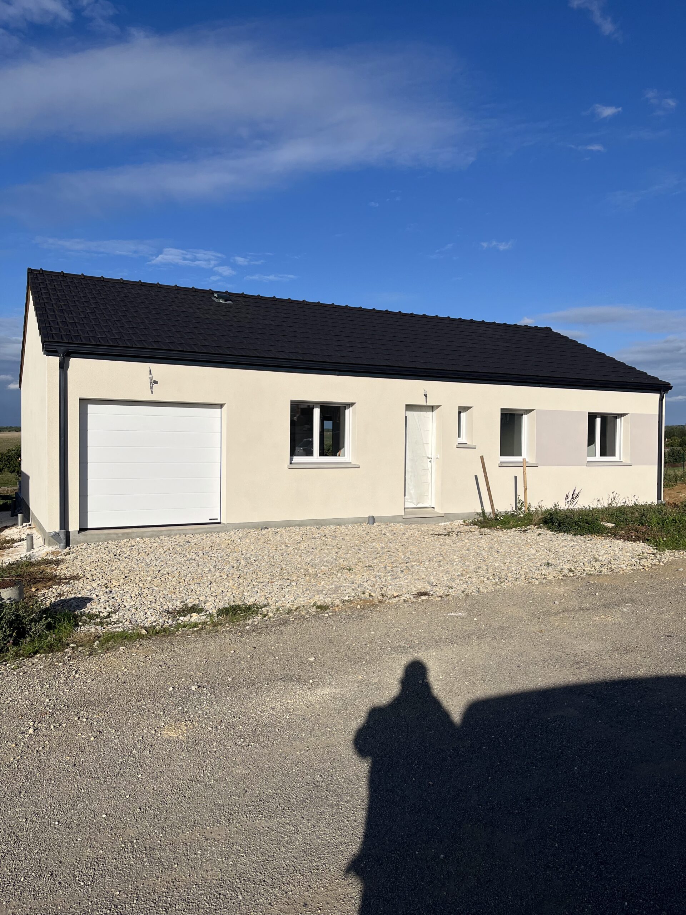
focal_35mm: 26
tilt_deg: -1.0
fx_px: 687
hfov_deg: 53.1
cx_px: 343
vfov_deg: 67.3
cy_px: 458
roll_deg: +0.2
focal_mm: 5.1
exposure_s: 1/7874
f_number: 1.6
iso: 50
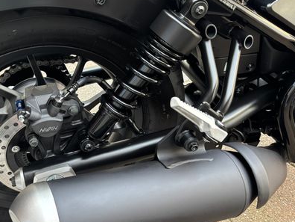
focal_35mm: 42
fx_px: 358
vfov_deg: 34.3
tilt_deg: -48.5
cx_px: 77
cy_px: 101
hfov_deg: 43.5
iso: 125
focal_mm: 5.96
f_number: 1.6
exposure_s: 1/77
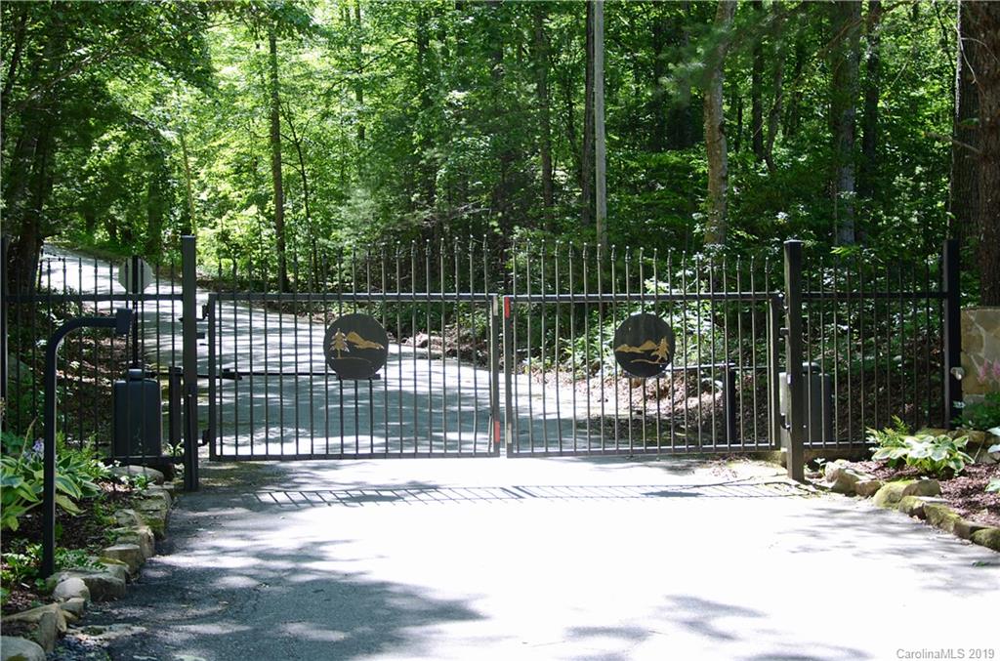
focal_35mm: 57
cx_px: 500
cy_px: 330
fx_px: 1579
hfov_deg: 35.1
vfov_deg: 23.6
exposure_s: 1/50
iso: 100
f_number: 4.5
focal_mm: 38
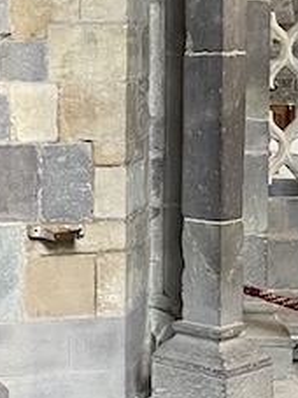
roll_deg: +0.5
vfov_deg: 19.0
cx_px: -213
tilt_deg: -3.8
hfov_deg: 13.2
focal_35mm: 103
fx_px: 1183
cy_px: 131
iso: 160
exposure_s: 1/50
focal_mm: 4.2
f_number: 1.6
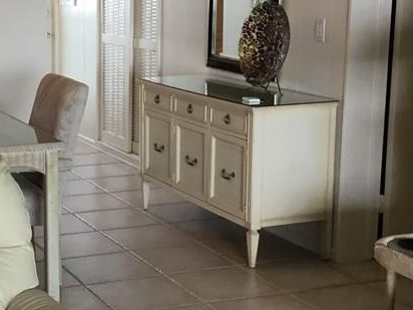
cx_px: 58
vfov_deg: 19.1
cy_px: 135
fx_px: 919
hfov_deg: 24.7
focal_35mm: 77
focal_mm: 3.3
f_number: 2.4
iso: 32
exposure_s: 1/30
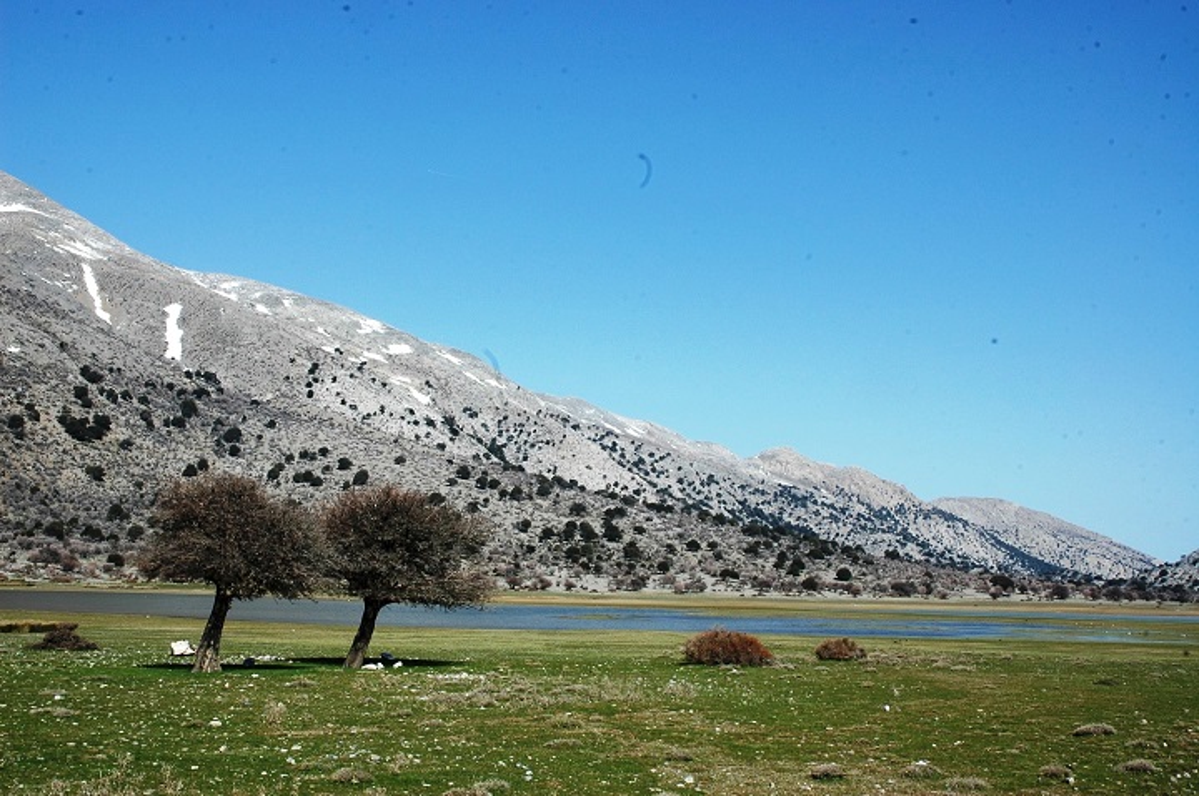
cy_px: 398
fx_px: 1247
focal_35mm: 38
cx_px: 600
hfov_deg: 51.3
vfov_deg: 35.4
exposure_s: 1/100
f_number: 16
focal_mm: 25
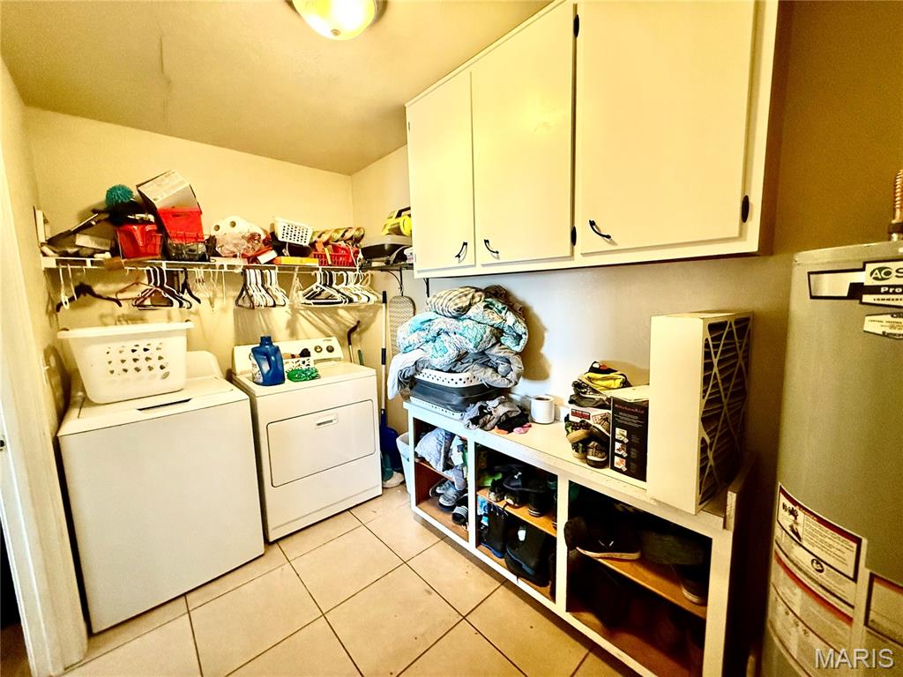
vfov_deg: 85.7
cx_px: 452
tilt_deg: -6.5
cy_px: 338
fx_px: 365
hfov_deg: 102.1
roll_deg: +1.6
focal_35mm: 14
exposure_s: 1/60
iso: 1000
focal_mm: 2.22
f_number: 2.2
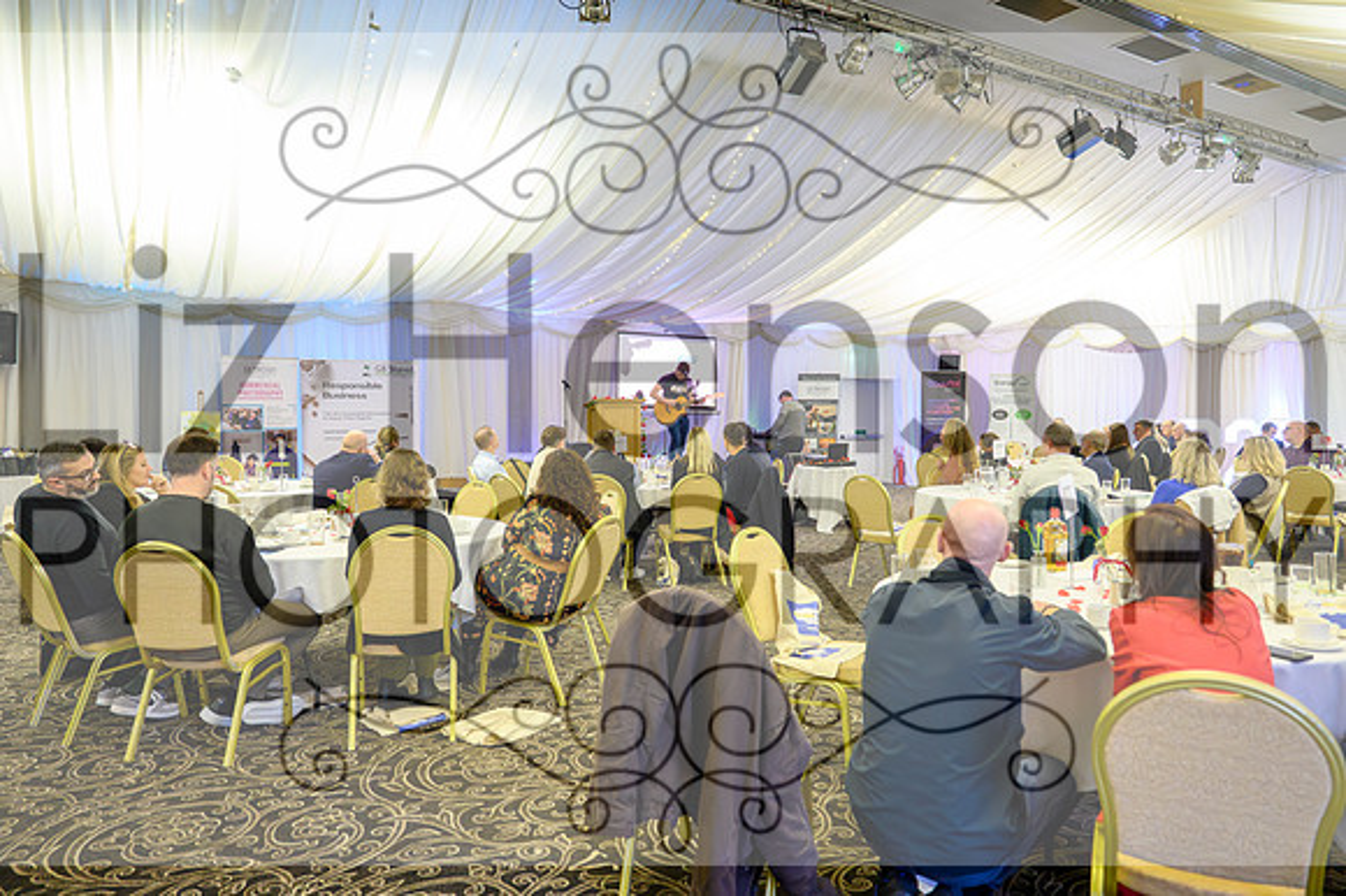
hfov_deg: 73.7
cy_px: 448
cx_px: 673
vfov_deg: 53.0
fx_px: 898
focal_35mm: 24
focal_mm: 24
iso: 12800
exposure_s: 1/100
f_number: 3.5
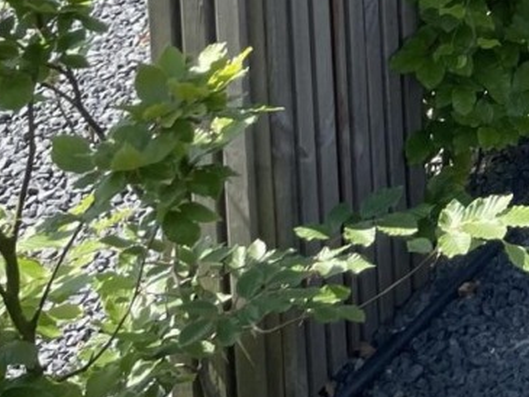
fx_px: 1743
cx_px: 958
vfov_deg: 11.4
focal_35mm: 114
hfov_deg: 15.0
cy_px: -452
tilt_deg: -7.3
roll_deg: +0.7
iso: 32
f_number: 1.6
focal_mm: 4.2
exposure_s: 1/1062
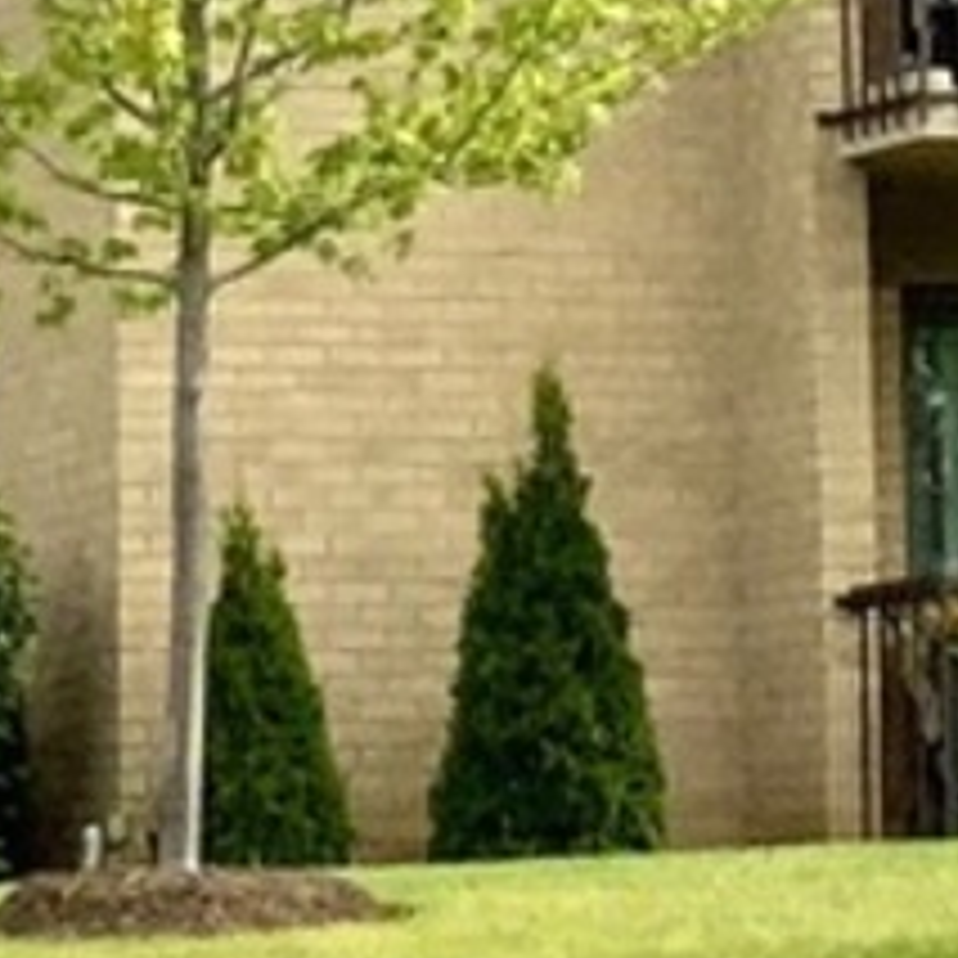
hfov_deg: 10.1
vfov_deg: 9.8
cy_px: -414
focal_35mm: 173
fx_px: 5417
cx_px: 376
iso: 20
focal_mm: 3
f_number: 1.8
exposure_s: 1/2801
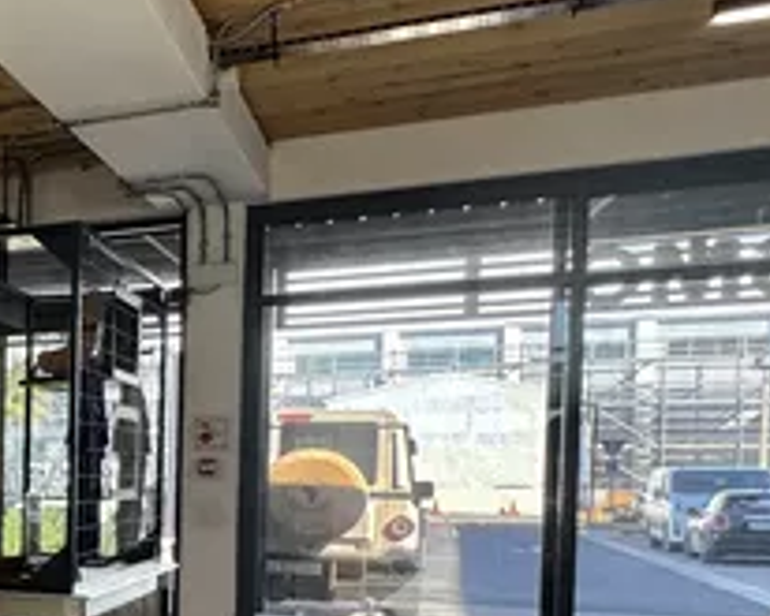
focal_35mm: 53
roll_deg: -0.5
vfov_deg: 27.8
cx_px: -437
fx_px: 1208
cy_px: 523
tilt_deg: -2.0
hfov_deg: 25.1
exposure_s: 1/99
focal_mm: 2.22
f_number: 2.2
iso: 64
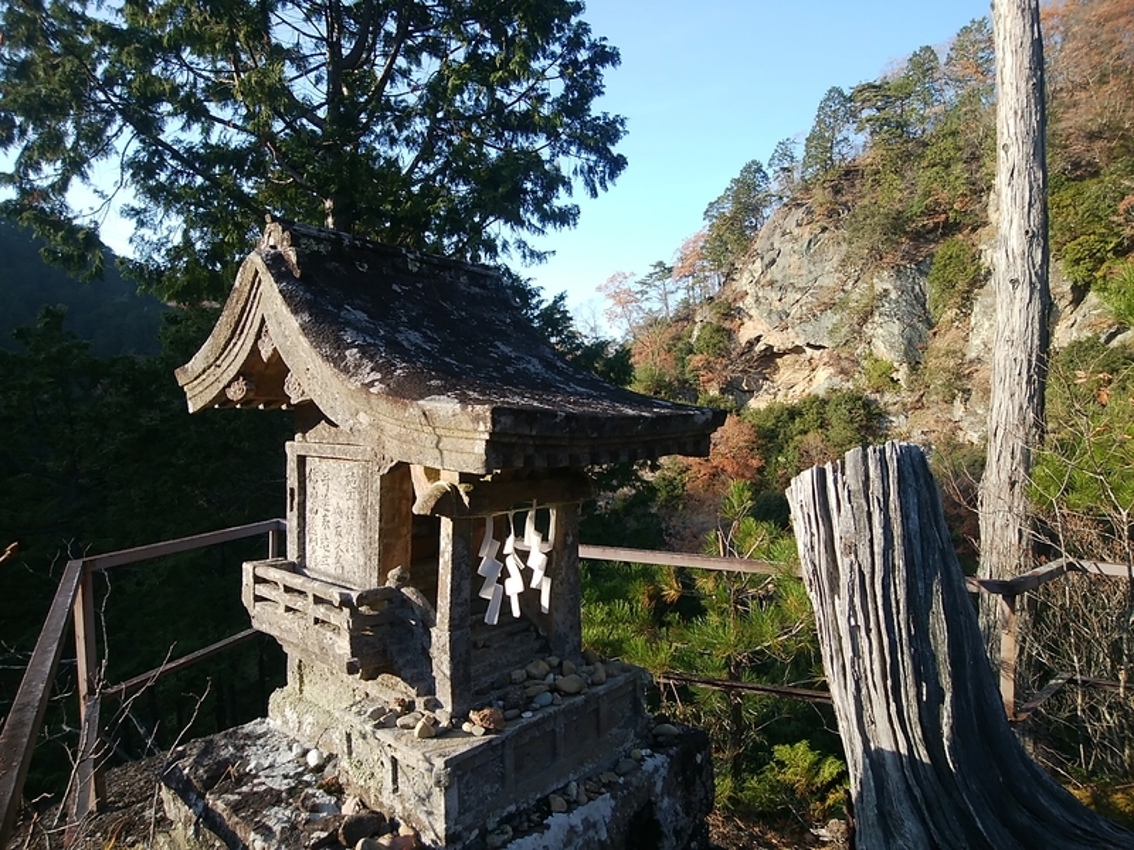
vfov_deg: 61.1
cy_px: 425
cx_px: 567
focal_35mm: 22
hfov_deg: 76.4
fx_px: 721
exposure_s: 1/283
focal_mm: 3
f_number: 2
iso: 32
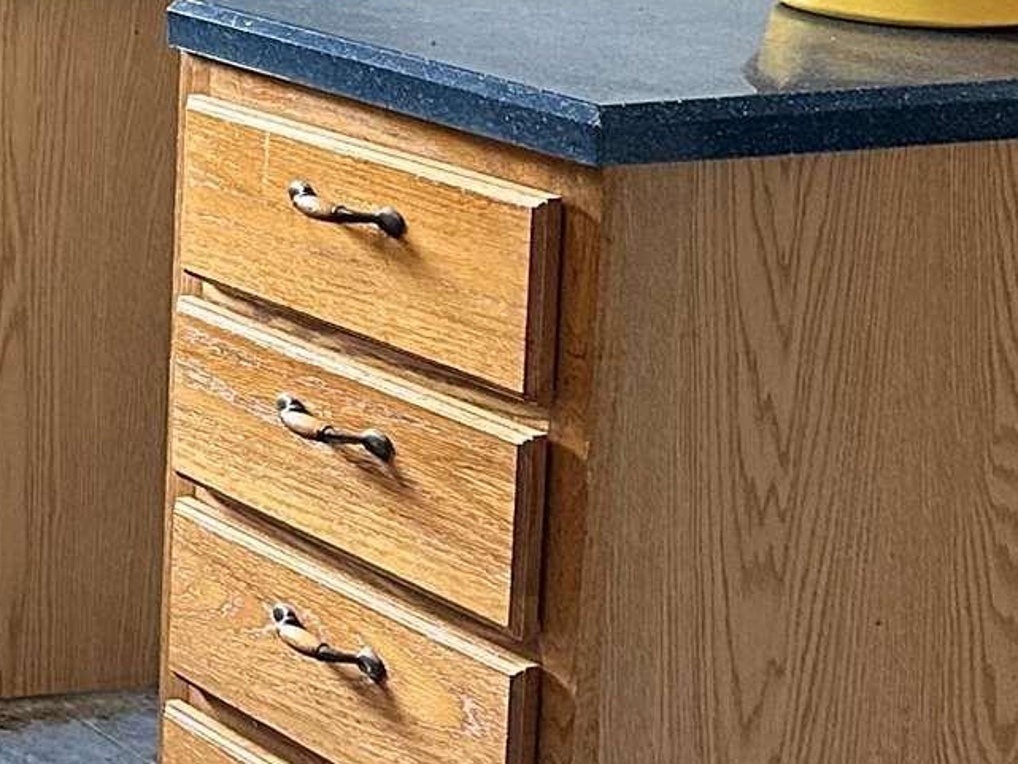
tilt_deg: -7.4
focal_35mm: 115
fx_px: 3383
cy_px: -168
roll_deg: -1.6
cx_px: -797
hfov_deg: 15.0
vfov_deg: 12.6
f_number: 1.78
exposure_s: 1/60
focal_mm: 6.86
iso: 320
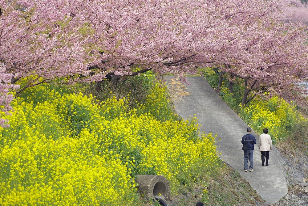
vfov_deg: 4.6
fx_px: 2567
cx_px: 154
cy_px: 103
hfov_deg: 6.9
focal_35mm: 300
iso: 200
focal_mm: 200
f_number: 3.2
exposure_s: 1/640
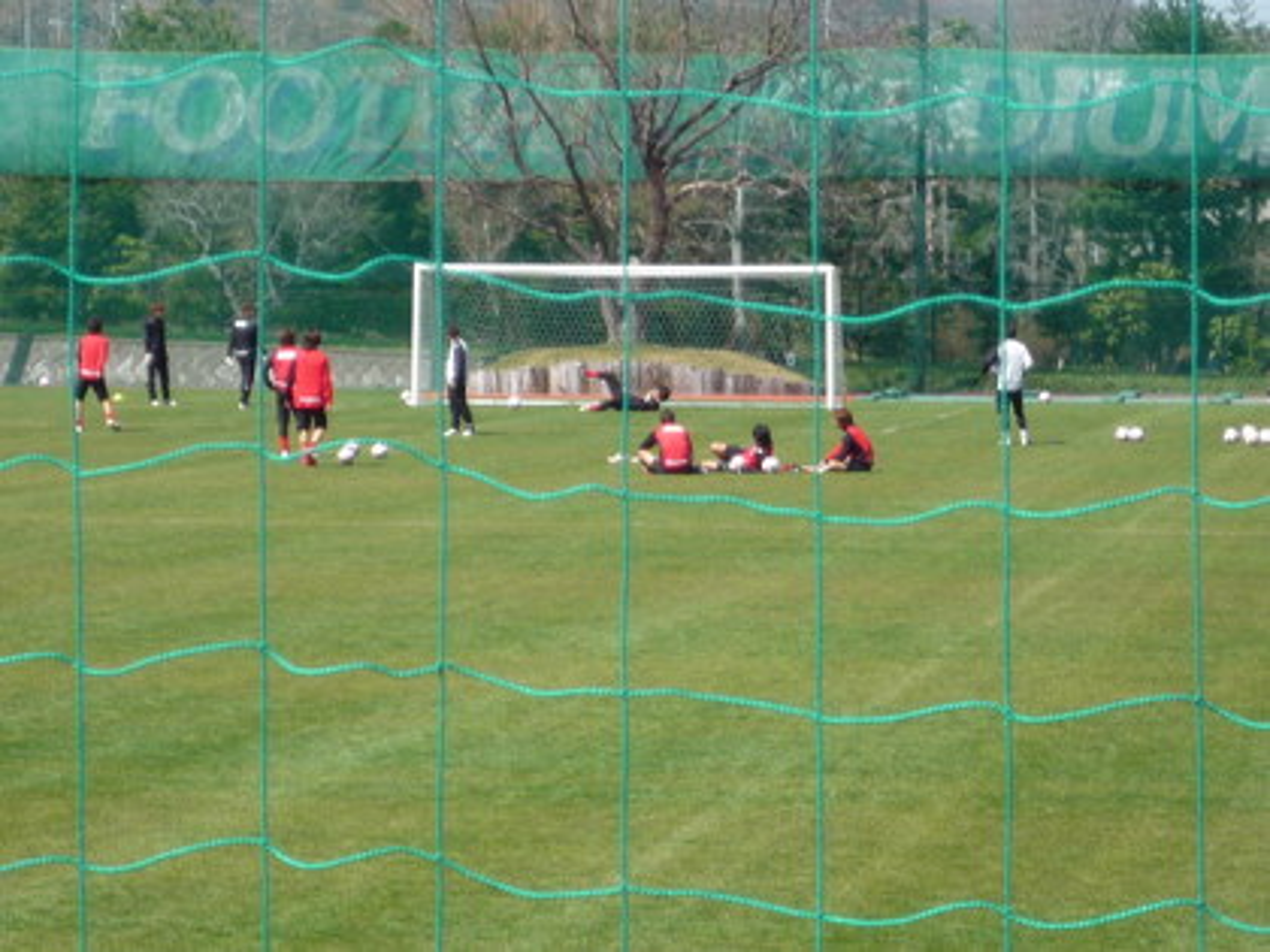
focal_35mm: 180
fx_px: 6604
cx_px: 635
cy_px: 476
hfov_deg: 11.0
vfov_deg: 8.2
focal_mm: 17.6
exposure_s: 1/250
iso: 100
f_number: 5.6
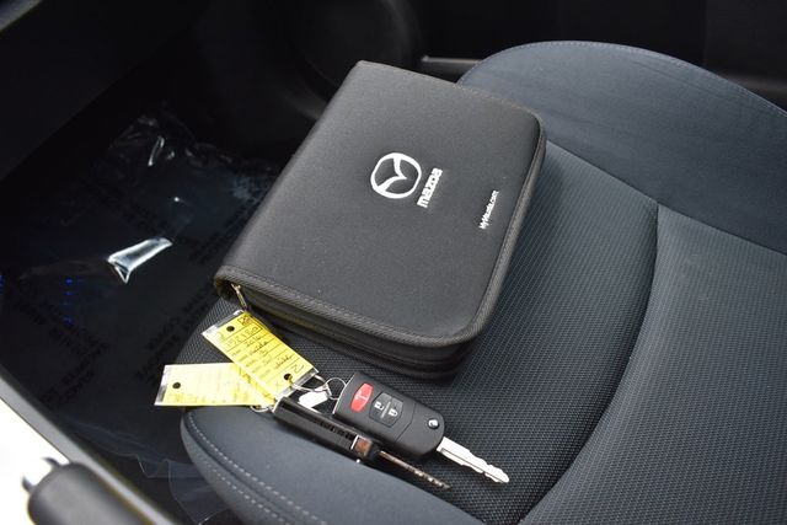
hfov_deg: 61.9
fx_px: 656
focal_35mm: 30
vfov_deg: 43.6
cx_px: 394
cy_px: 262
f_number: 4.5
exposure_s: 1/250
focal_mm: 20
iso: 400
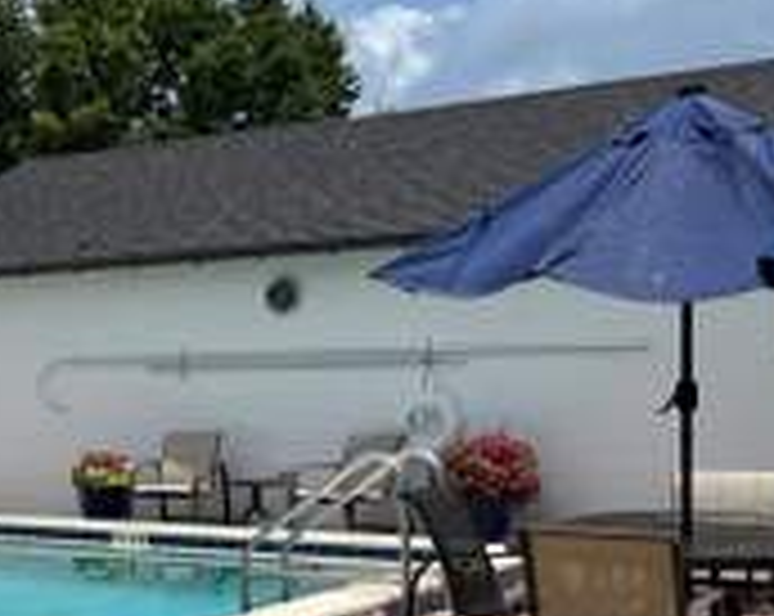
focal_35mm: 71
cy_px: 418
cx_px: -252
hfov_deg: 23.5
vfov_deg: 21.4
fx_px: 1624
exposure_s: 1/7353
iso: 50
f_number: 1.6
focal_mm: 5.1
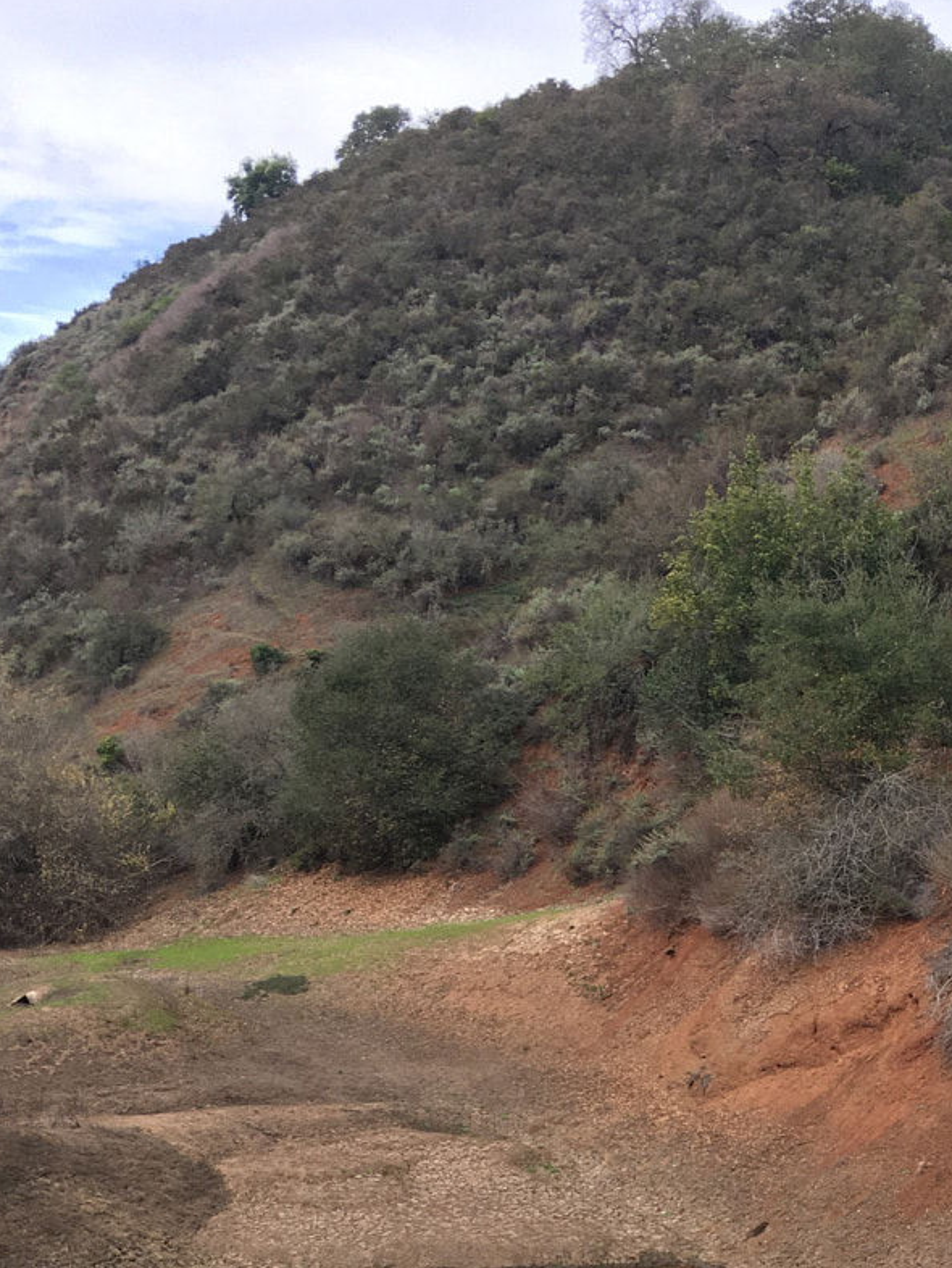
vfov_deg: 31.0
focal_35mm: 59
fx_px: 2162
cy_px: 1178
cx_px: 799
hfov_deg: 24.3
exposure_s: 1/353
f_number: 2.2
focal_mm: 4.15
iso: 25
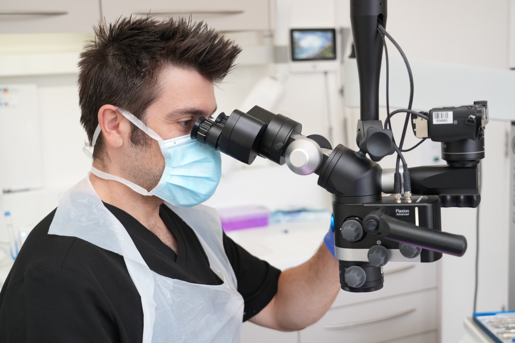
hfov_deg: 38.9
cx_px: 258
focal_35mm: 51
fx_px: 730
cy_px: 172
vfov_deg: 26.5
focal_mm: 51
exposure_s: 1/160
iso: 800
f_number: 4
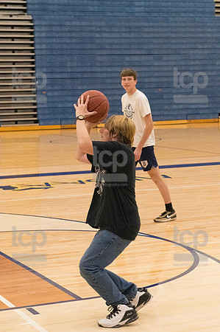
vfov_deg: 22.6
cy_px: 166
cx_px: 110
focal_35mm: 90
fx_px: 827
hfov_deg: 15.2
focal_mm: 60
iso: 10000
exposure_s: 1/400
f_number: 5.6
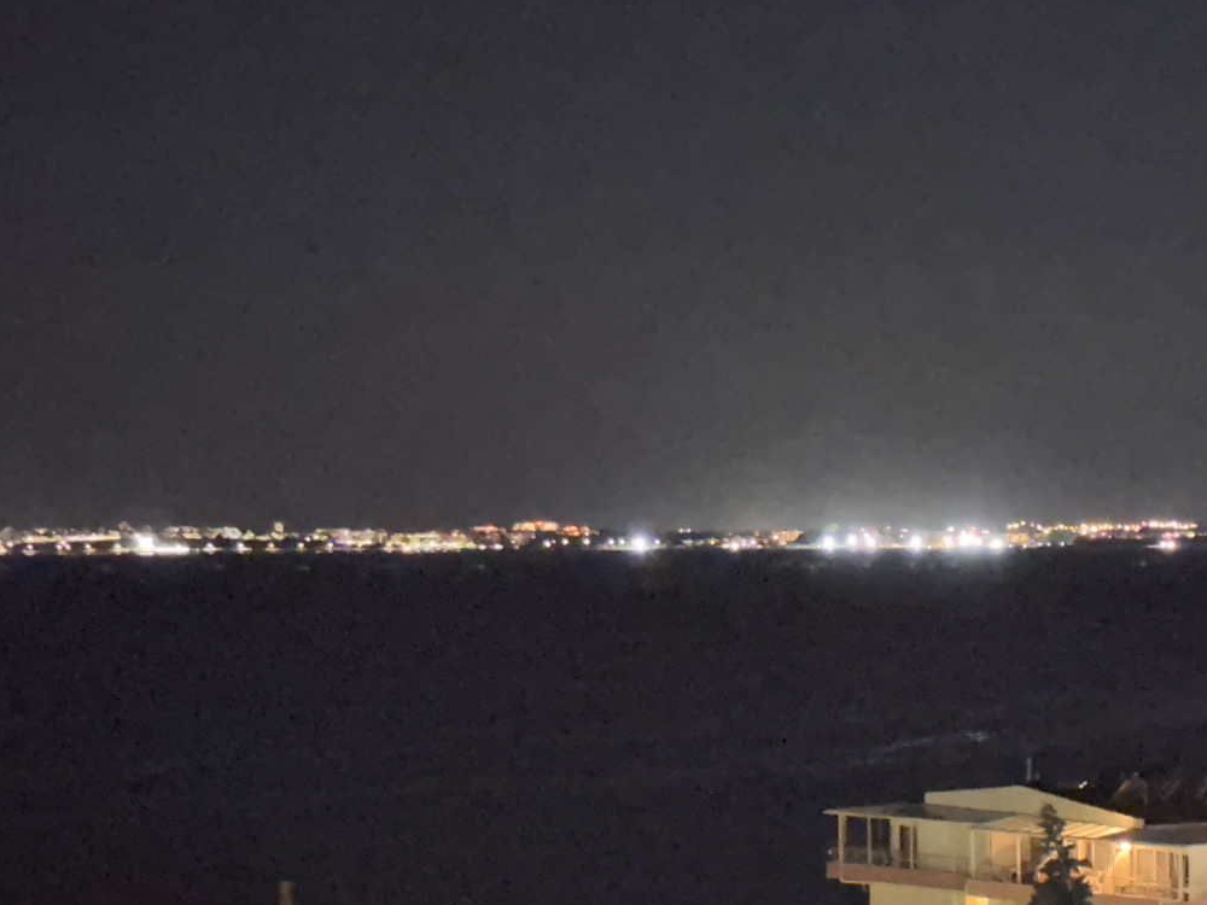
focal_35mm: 104
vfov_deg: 14.2
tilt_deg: +0.0
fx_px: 3626
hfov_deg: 18.8
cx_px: 932
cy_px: 533
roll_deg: +0.7
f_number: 1.6
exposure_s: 1/4
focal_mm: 5.96
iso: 1600
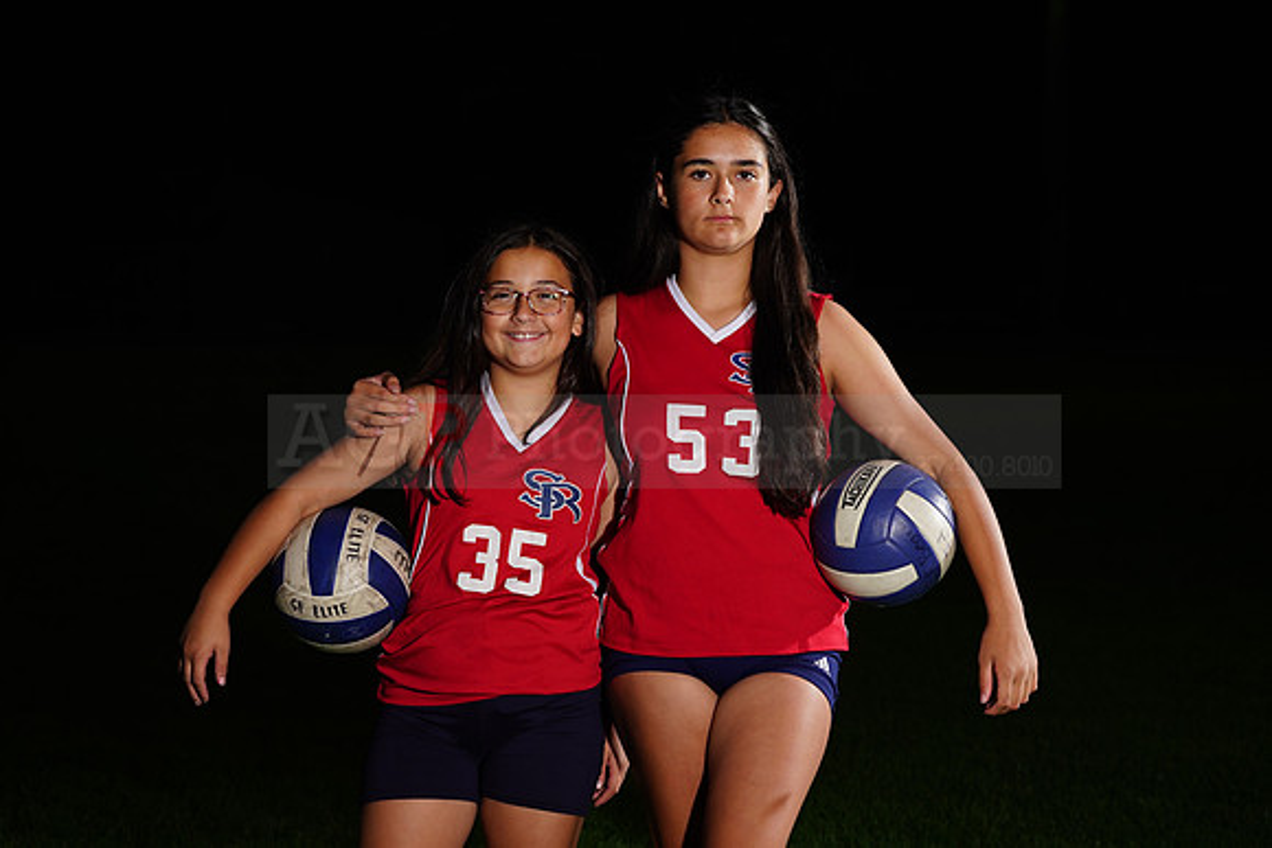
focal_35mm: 118
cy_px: 424
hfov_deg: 17.3
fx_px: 4170
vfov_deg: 11.6
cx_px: 636
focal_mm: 118
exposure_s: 1/125
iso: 400
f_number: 9
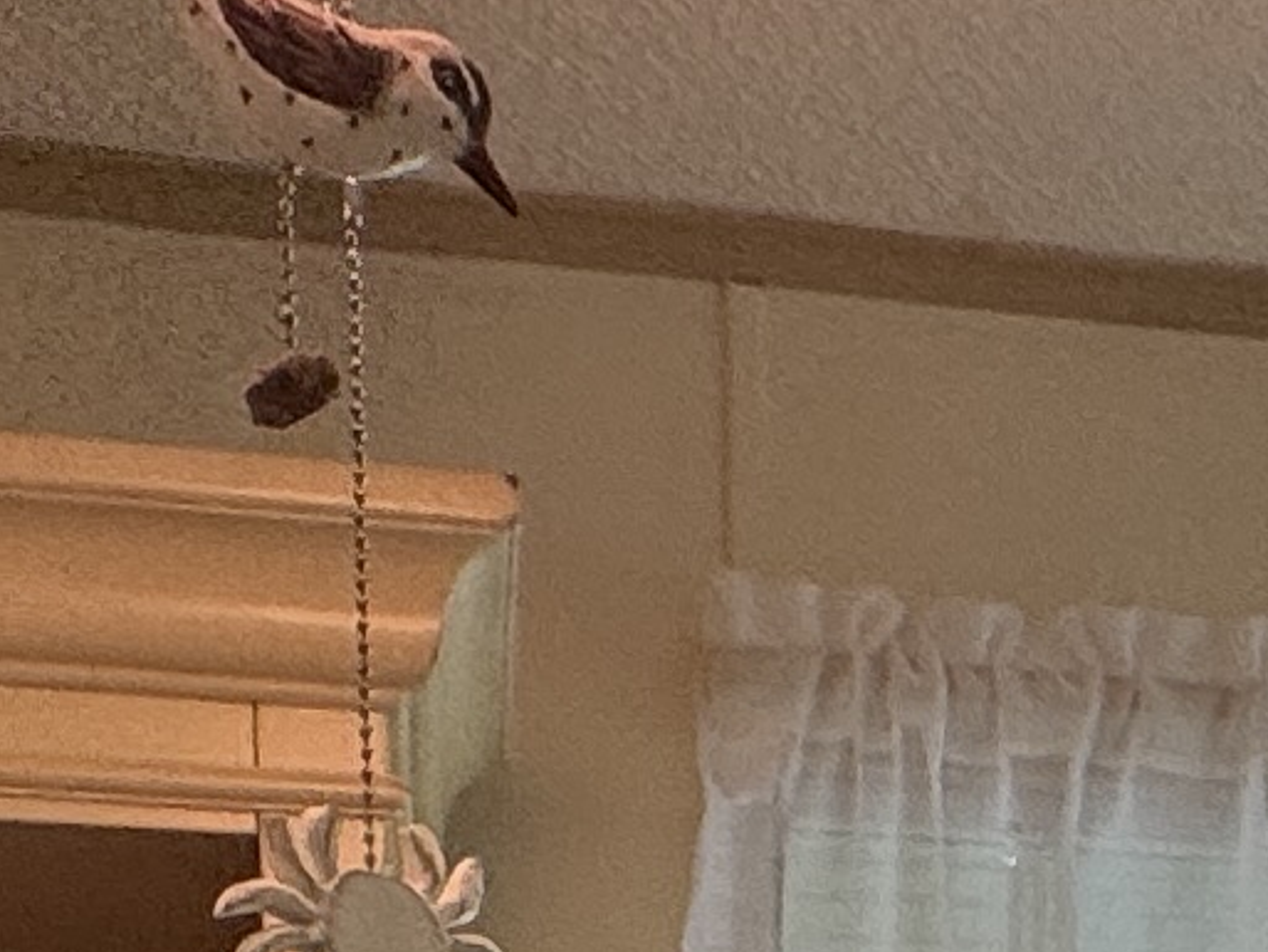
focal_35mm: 110
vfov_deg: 11.4
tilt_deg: -5.8
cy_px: 2233
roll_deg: -0.3
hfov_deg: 17.3
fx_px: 4030
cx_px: 1404
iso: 100
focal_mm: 2.22
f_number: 2.2
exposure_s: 1/120
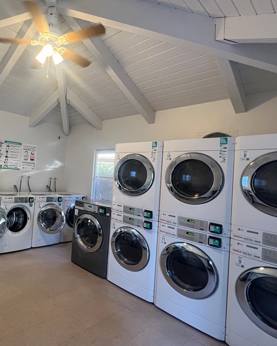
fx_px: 205
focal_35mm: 20
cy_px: 164
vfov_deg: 80.3
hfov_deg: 62.4
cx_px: 55
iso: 160
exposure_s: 1/60
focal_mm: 1.57
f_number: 1.8
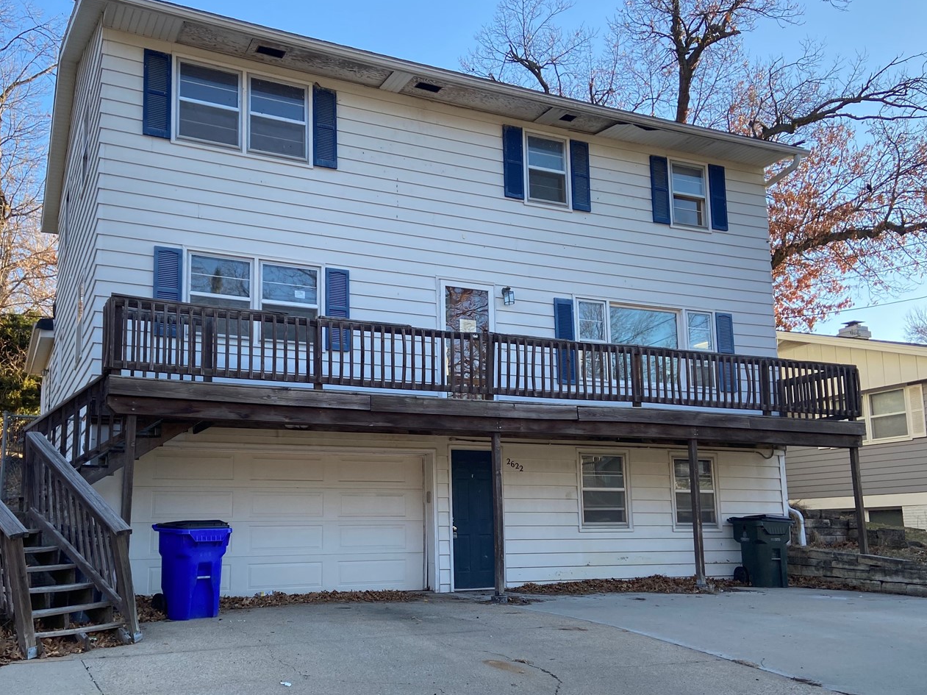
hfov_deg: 55.2
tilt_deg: +8.0
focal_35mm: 33
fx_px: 883
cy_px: 409
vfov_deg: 42.8
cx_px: 399
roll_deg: +0.9
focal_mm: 4.25
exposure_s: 1/369
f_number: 1.8
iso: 32
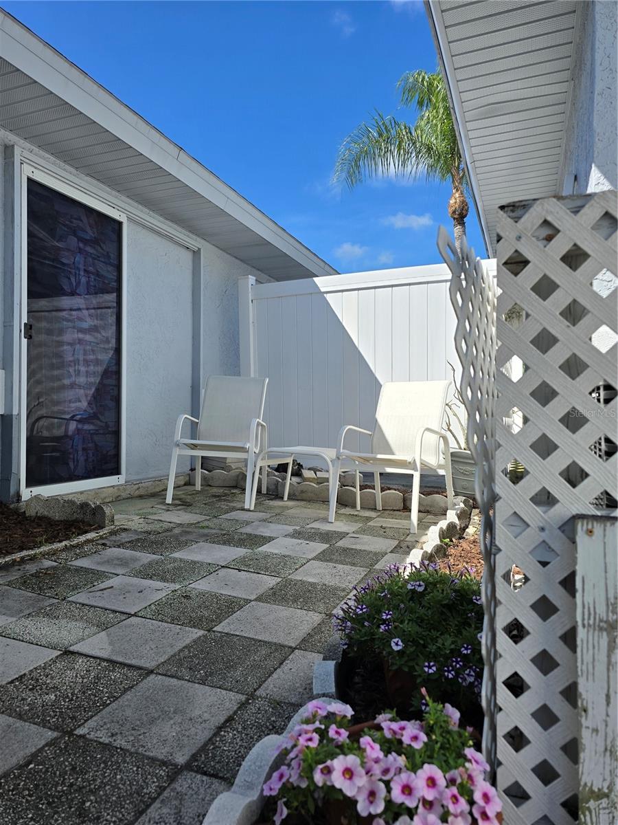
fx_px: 547
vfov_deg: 73.9
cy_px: 412
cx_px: 309
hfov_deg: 58.9
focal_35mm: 23
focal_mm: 6.3
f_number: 1.7
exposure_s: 1/838
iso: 12
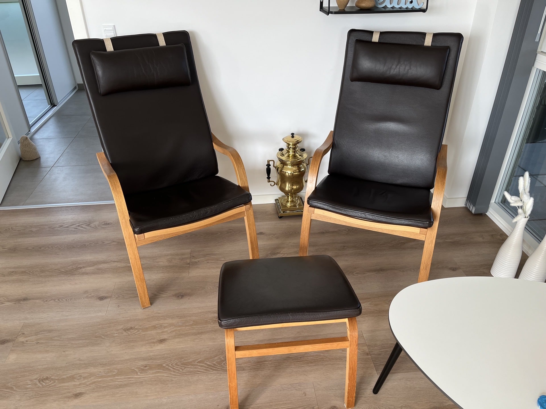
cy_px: 204
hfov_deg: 67.3
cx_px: 273
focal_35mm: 26
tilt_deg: -31.8
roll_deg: +0.3
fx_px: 410
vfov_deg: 53.1
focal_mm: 5.1
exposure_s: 1/122
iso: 40
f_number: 1.6
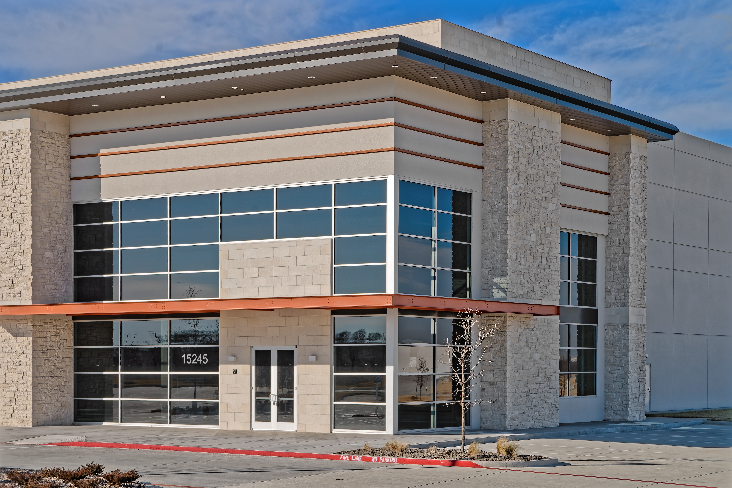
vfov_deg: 18.2
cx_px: 366
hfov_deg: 27.0
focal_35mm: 75
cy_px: 244
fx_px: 1525
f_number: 8
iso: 100
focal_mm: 75
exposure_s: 1/400
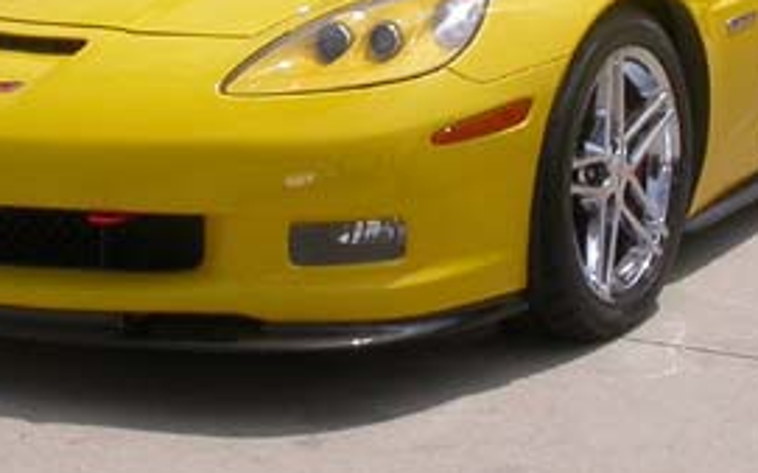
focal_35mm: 119
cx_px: 417
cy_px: 8
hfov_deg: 17.5
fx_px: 2457
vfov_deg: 10.9
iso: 100
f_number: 7.5
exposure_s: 1/632
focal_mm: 7.85
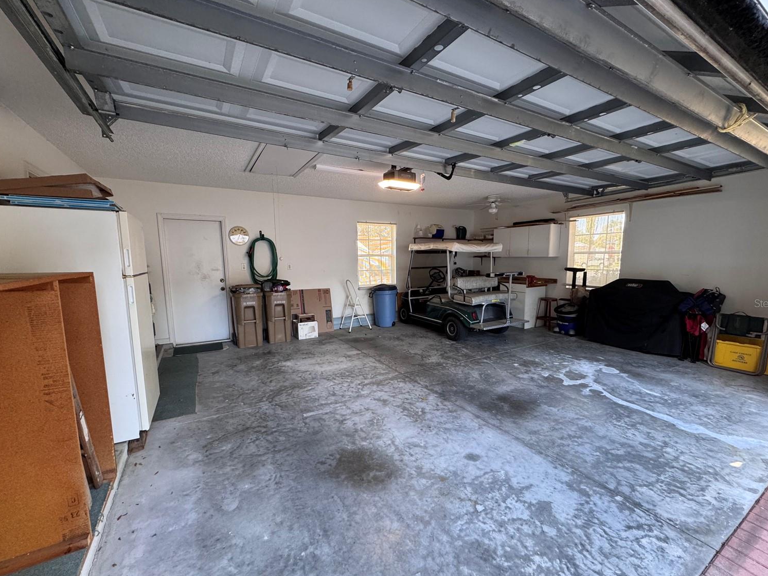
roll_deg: +0.4
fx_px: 333
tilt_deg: -7.2
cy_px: 303
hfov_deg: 98.2
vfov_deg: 81.7
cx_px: 391
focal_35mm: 15
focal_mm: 2.22
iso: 250
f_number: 2.2
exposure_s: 1/120
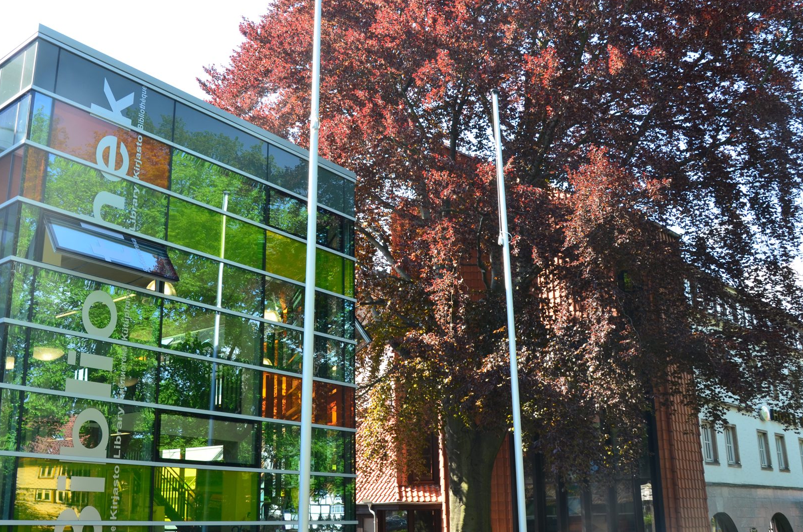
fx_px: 837
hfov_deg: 51.0
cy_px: 286
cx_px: 329
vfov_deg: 35.2
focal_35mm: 38
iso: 200
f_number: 10
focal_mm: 21
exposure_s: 1/60
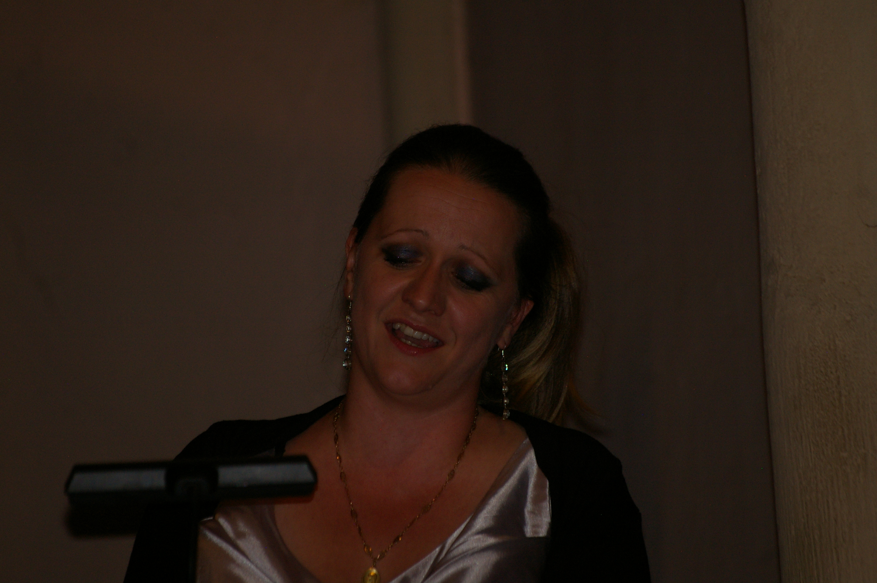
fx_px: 9492
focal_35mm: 390
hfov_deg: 5.3
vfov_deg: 3.5
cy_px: 292
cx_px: 438
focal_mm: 260
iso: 400
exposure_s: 1/90
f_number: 5.6
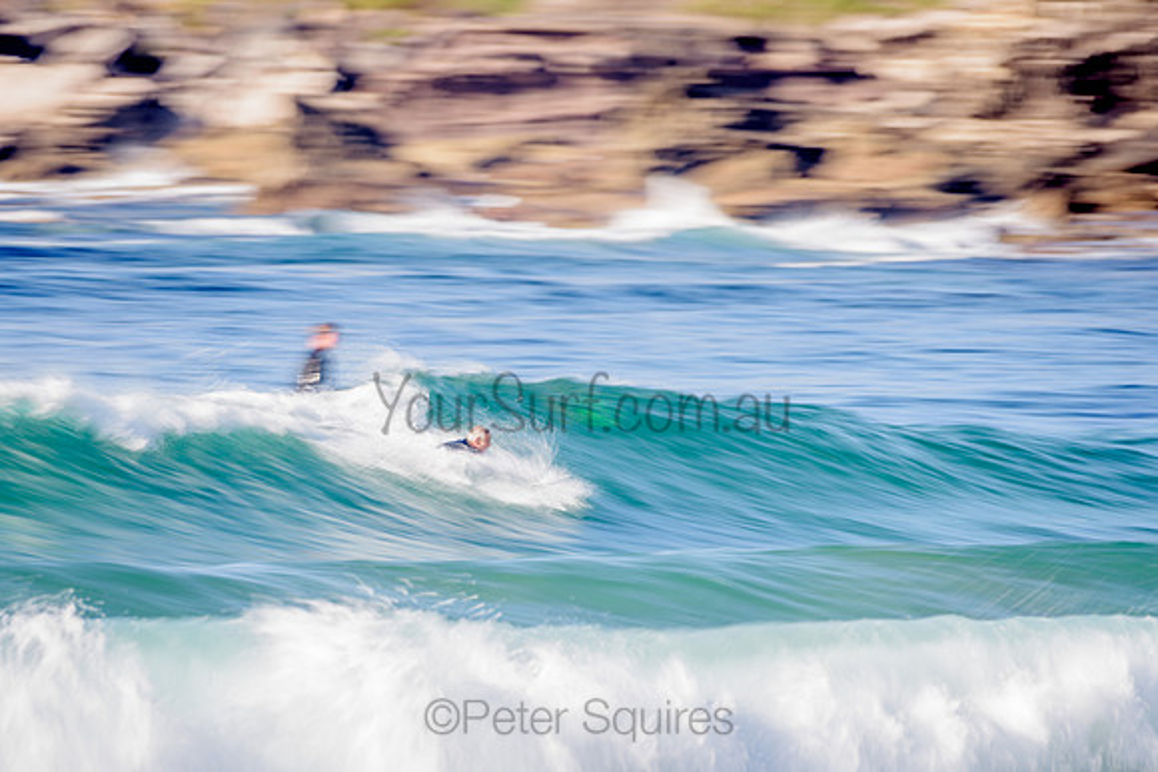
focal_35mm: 613
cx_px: 448
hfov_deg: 3.4
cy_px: 473
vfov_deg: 2.2
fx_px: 19720
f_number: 9
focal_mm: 500
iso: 31
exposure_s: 1/13
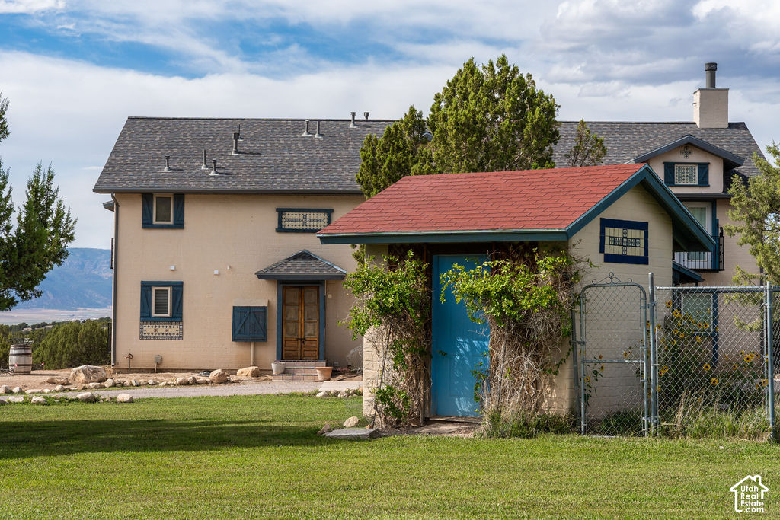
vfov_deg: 19.5
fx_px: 1517
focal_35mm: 70
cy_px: 260
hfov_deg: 28.8
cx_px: 390
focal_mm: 70
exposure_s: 1/320
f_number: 11
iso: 250
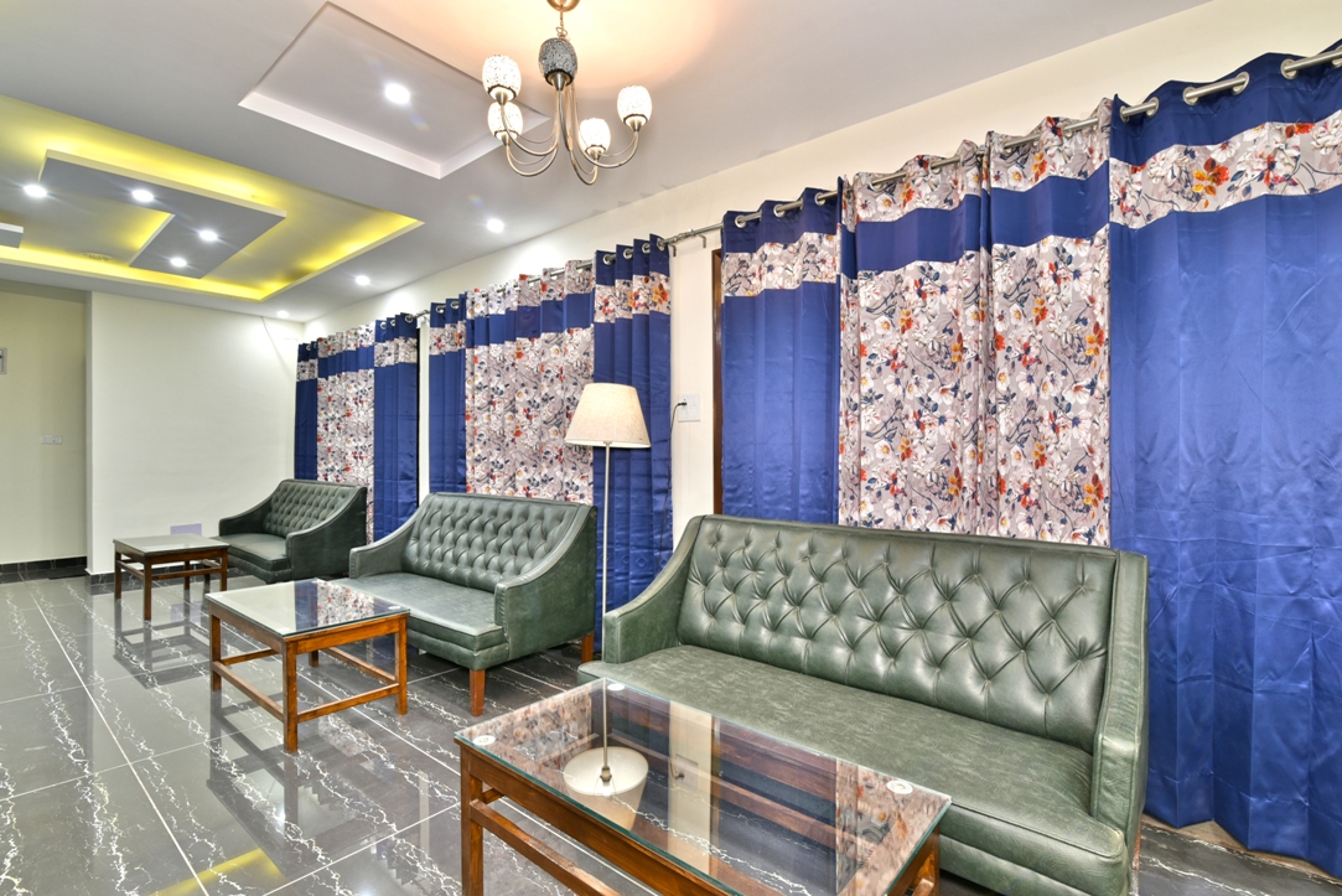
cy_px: 448
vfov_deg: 73.8
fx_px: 597
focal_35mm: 16
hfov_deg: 96.7
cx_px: 671
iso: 640
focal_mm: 16
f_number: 8
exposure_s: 1/6
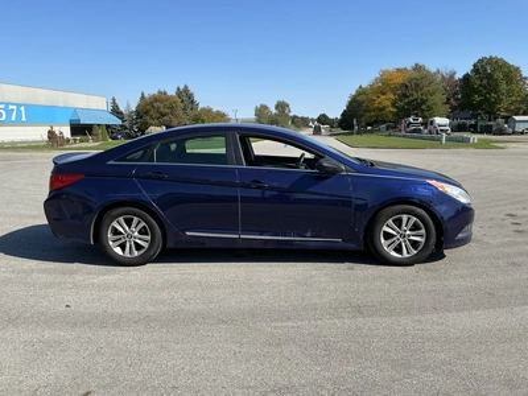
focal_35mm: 28
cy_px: 198
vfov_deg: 49.7
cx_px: 264
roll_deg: +0.2
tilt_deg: -6.6
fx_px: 427
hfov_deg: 63.4
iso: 25
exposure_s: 1/1675
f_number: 1.8
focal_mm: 3
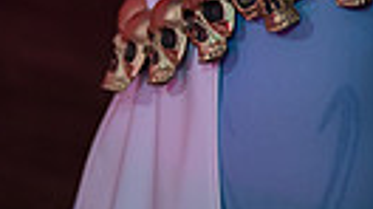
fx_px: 3004
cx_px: 249
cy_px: -370
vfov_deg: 3.9
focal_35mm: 304
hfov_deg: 7.1
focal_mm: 85
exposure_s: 1/250
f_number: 1.2
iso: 1000
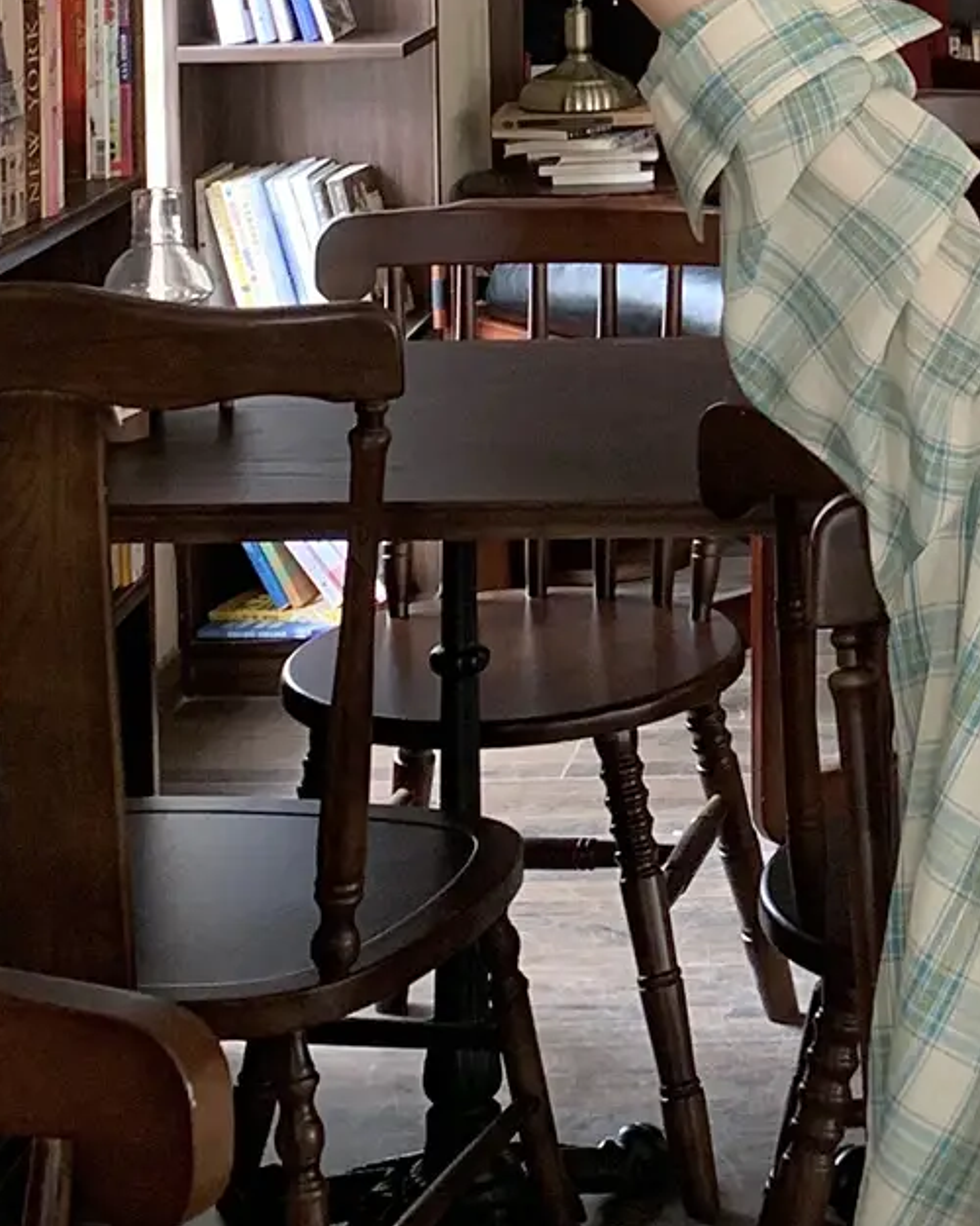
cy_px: 373
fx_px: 2828
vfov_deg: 24.3
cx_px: 1317
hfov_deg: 18.2
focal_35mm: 78
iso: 125
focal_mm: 4.25
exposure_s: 1/60
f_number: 1.8
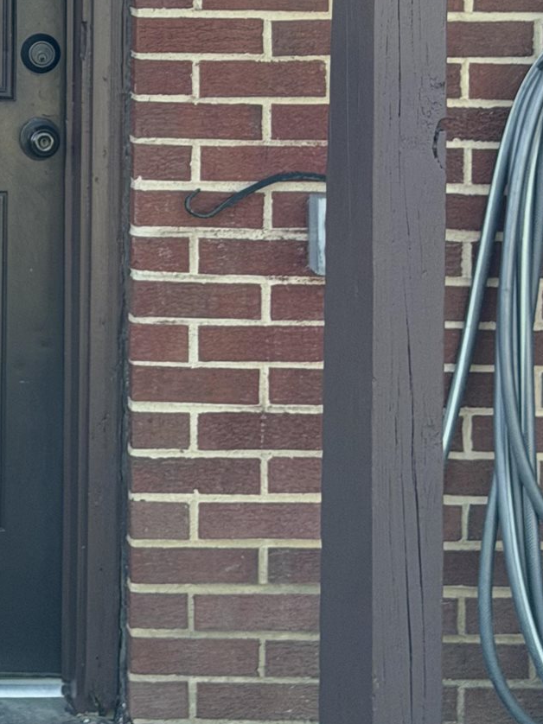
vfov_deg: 14.6
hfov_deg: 11.0
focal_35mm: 132
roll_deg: -1.8
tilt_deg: -0.7
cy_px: -66
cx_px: -168
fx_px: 2762
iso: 64
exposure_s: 1/553
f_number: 1.78
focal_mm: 6.76
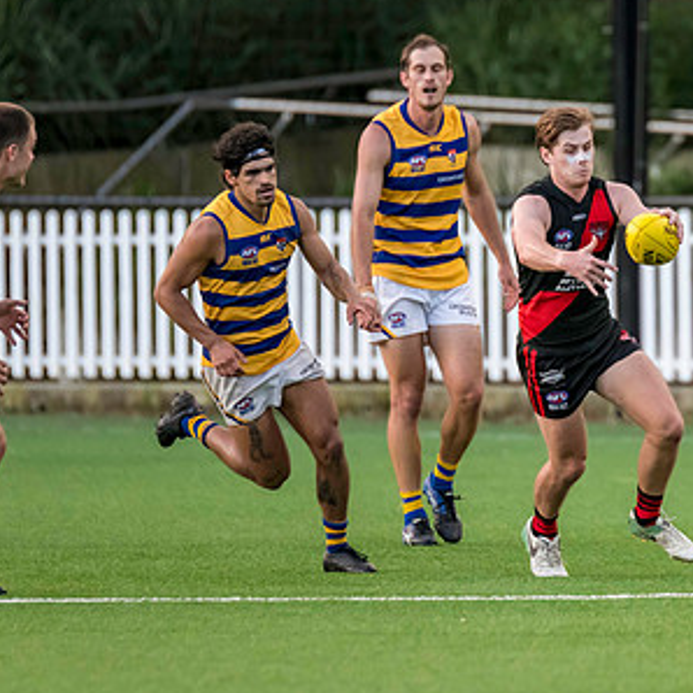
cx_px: 655
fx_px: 20158
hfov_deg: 2.0
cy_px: 302
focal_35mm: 890
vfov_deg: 2.0
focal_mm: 420
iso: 3200
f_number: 4
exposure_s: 1/1250
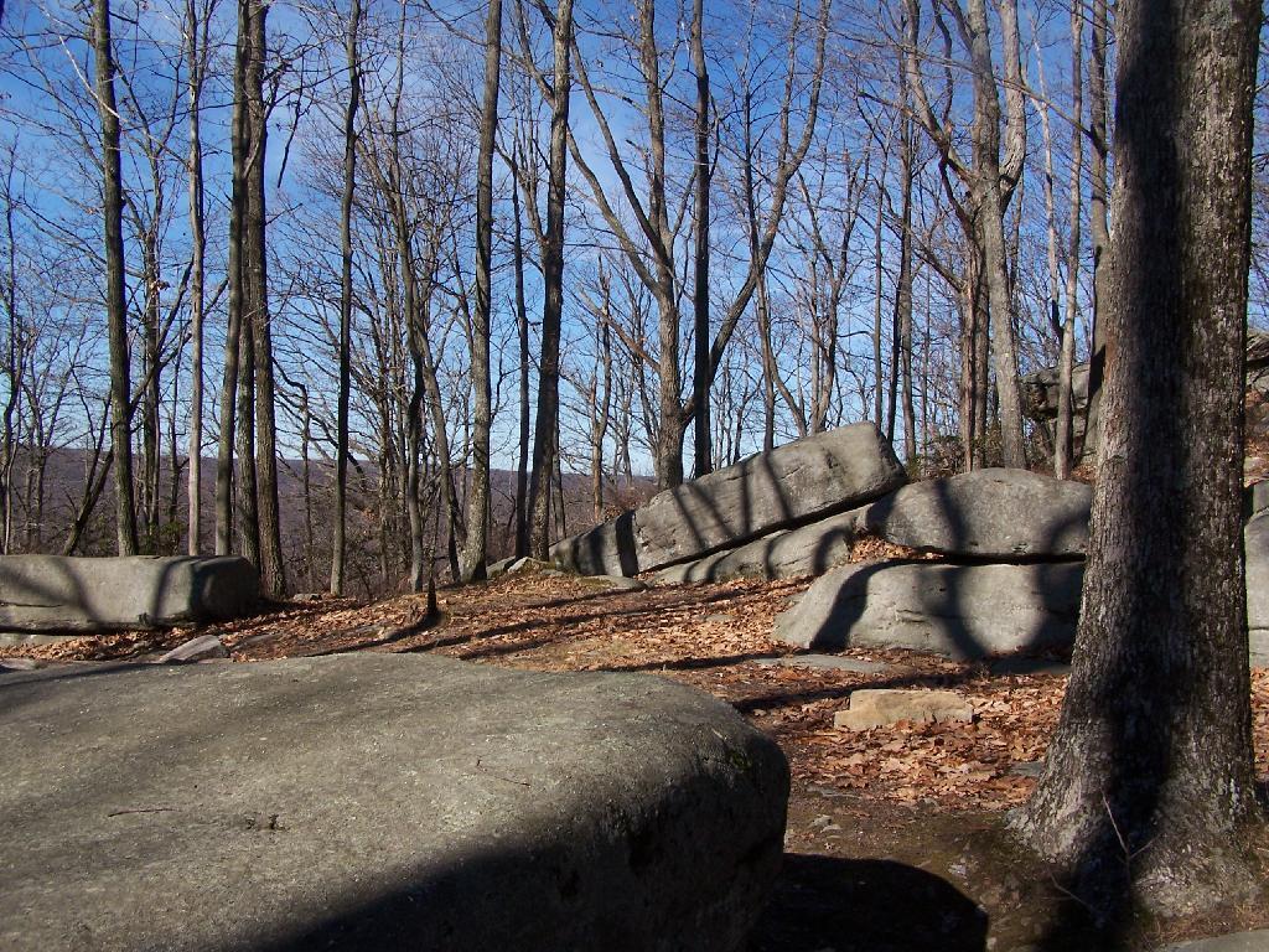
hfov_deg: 49.0
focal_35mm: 38
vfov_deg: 37.7
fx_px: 1393
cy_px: 476
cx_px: 634
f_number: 5.6
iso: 100
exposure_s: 1/500
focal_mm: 6.3
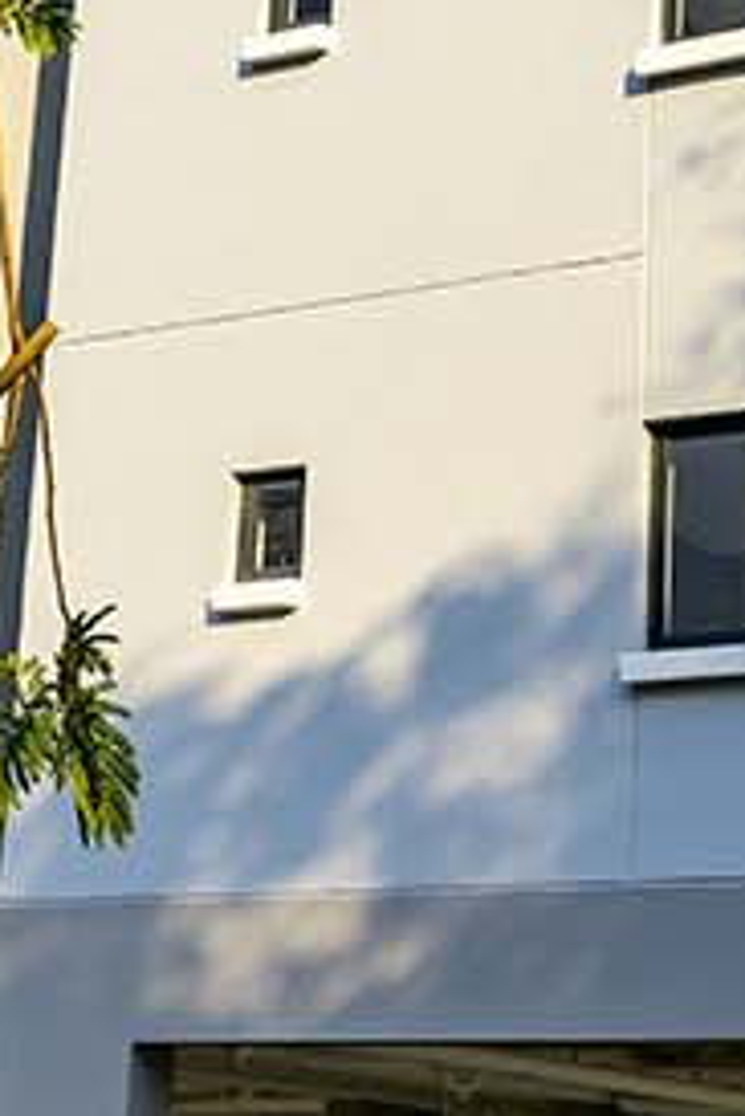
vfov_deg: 15.8
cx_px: 318
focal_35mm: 126
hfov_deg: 10.9
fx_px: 3906
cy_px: -102
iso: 64
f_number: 9
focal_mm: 24
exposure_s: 1/200
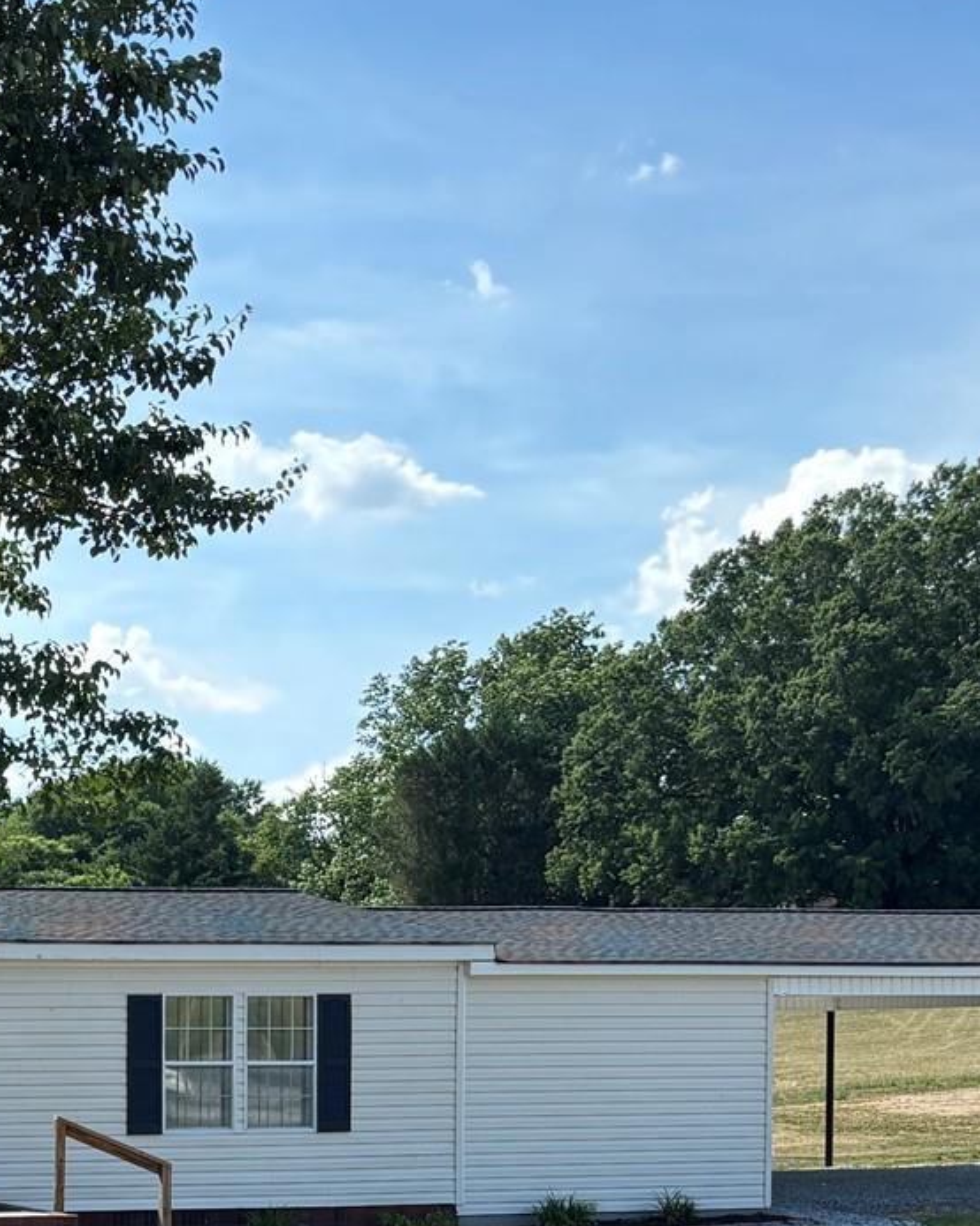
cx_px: -333
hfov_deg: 18.8
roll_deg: +0.4
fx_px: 2720
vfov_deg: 24.4
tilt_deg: -3.8
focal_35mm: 75
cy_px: 1199
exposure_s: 1/1279
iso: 50
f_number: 1.6
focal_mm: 5.96
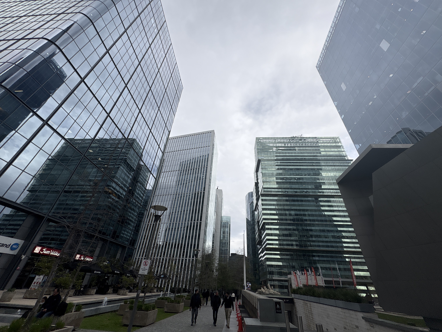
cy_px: 166
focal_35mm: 14
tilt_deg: +33.7
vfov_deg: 85.7
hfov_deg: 102.1
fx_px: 179
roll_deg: -2.5
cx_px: 221
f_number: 2.2
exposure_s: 1/3247
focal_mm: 2.22
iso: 50
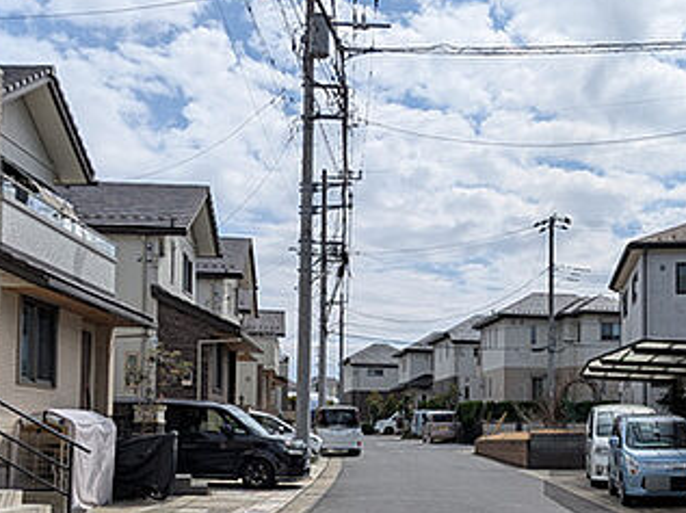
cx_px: 448
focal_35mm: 47
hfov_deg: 40.1
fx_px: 930
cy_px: 384
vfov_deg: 30.3
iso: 27
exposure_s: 1/3597
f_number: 1.7
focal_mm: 4.53
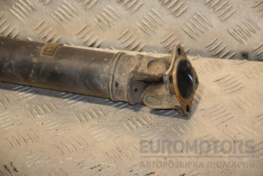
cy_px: 88
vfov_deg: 10.2
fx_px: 986
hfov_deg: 15.2
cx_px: 132
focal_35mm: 135
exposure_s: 1/200
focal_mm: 90
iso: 800
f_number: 5.6
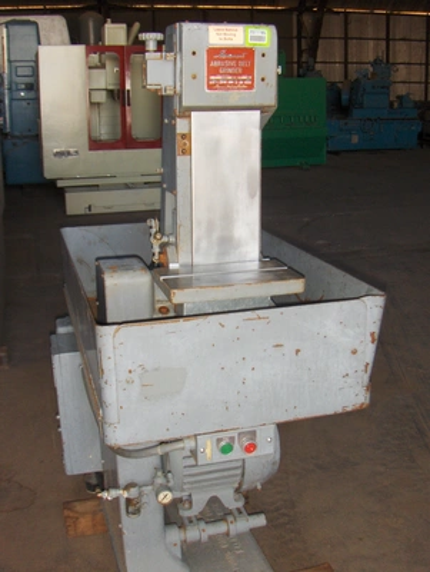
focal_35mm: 41
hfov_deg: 35.2
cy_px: 286
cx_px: 215
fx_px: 678
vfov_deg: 45.7
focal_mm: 6.5
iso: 100
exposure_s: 1/60
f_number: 3.5
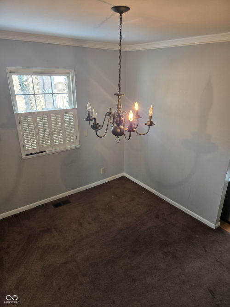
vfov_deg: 73.9
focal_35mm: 23
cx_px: 115
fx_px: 204
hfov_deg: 58.9
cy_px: 154
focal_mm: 5.4
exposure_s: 1/120
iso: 200
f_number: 1.8
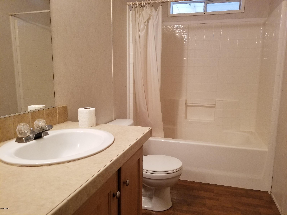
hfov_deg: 67.3
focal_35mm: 26
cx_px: 144
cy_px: 108
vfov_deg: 53.1
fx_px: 216
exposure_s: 1/60
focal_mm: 4.3
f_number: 1.7
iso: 200
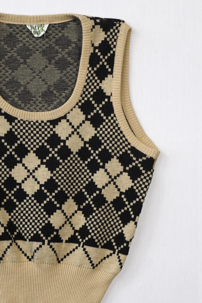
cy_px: 209
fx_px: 690
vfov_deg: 24.6
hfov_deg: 16.5
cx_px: 35
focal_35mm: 82
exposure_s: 1/50
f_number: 8
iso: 320
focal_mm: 32
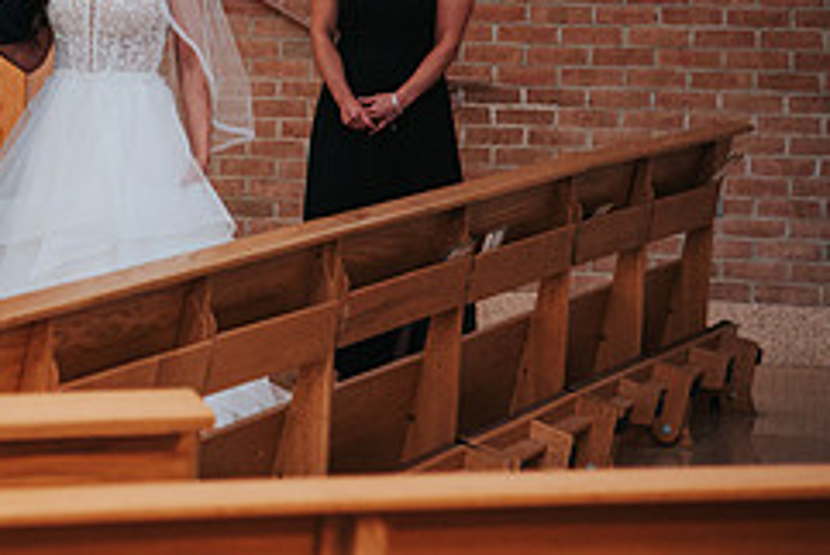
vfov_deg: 6.1
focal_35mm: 226
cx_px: -96
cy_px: 43
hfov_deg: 9.0
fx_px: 5213
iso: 1000
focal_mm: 92
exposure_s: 1/200
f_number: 4
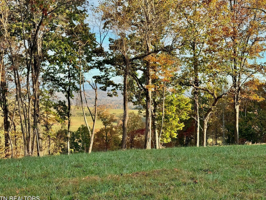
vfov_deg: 28.6
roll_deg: +0.0
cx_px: 136
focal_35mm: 51
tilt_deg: -2.1
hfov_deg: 37.5
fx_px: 392
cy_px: 102
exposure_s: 1/888
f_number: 1.78
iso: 64
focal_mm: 6.76
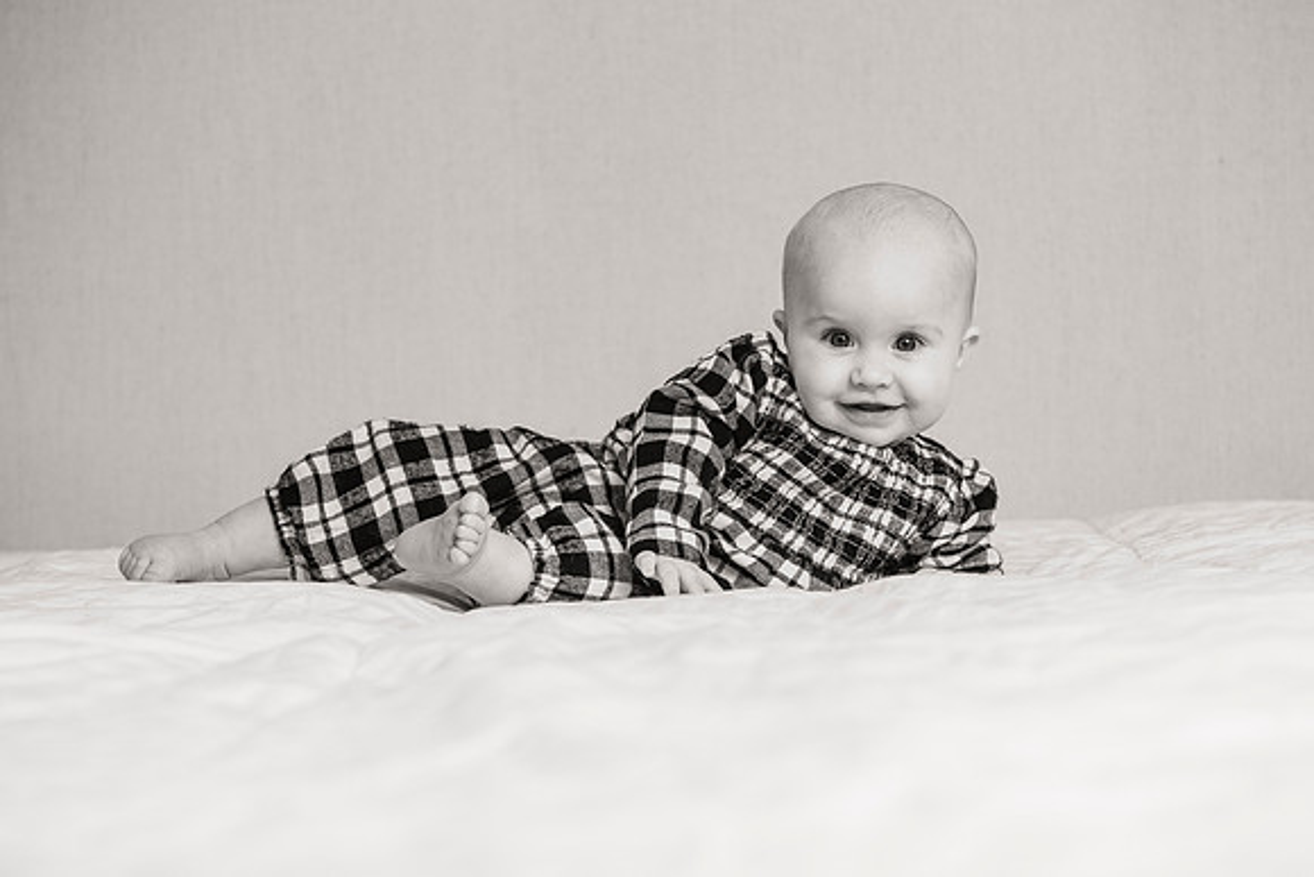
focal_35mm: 74
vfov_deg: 18.4
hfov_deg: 27.3
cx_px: 697
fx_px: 2709
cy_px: 465
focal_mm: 70
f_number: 5.6
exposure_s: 1/200
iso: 400
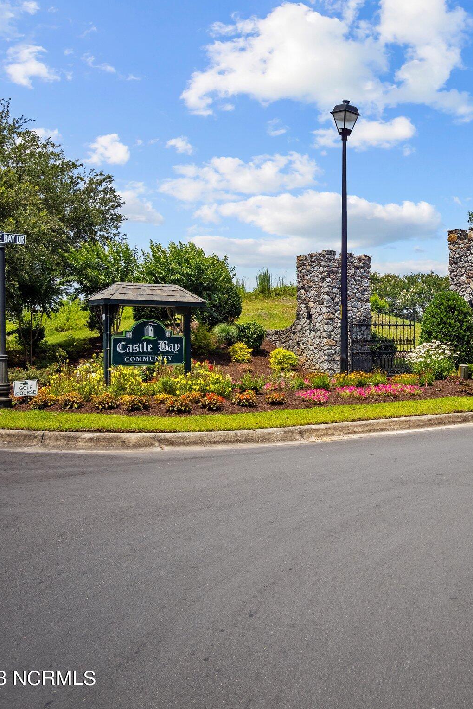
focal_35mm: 39
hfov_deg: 32.6
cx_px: 420
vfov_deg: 49.5
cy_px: 354
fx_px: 768
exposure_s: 1/2000
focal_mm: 14
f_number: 4
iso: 200
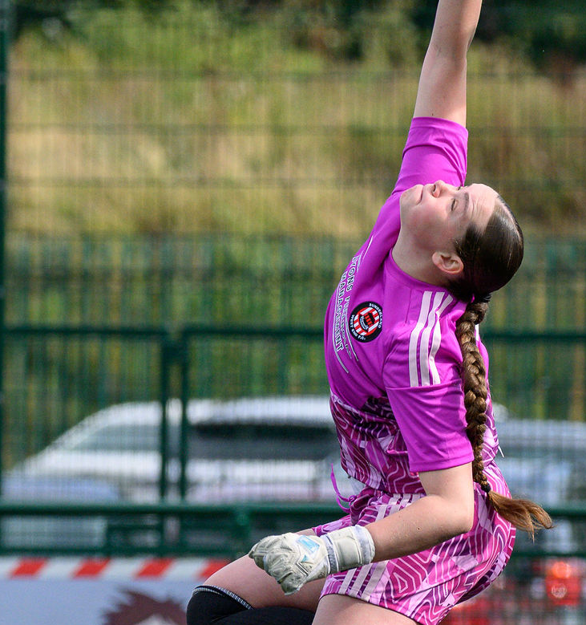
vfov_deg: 1.9
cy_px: 478
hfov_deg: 1.8
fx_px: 19158
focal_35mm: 968
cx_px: 358
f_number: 5
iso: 560
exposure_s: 1/1600
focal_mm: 240
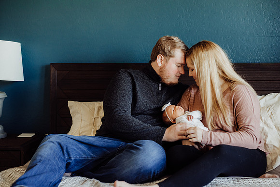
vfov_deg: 27.0
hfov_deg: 39.6
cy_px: 94
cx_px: 140
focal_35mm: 50
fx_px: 389
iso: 1250
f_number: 2.8
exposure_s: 1/100
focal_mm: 50
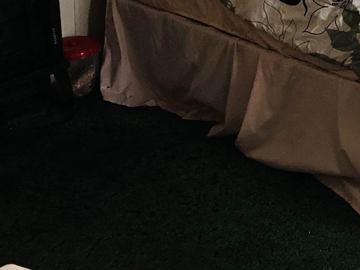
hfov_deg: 20.3
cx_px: 404
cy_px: -145
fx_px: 957
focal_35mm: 92
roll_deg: +0.3
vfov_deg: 14.8
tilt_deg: -9.3
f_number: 1.8
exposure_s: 1/17
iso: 640
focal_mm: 3.99
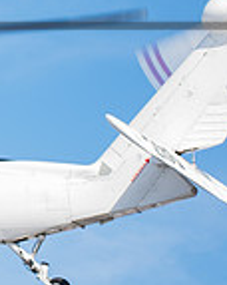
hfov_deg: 3.8
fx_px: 3375
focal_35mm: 401
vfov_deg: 4.8
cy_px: 73
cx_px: -346
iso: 100
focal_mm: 70
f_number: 4.5
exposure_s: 1/320
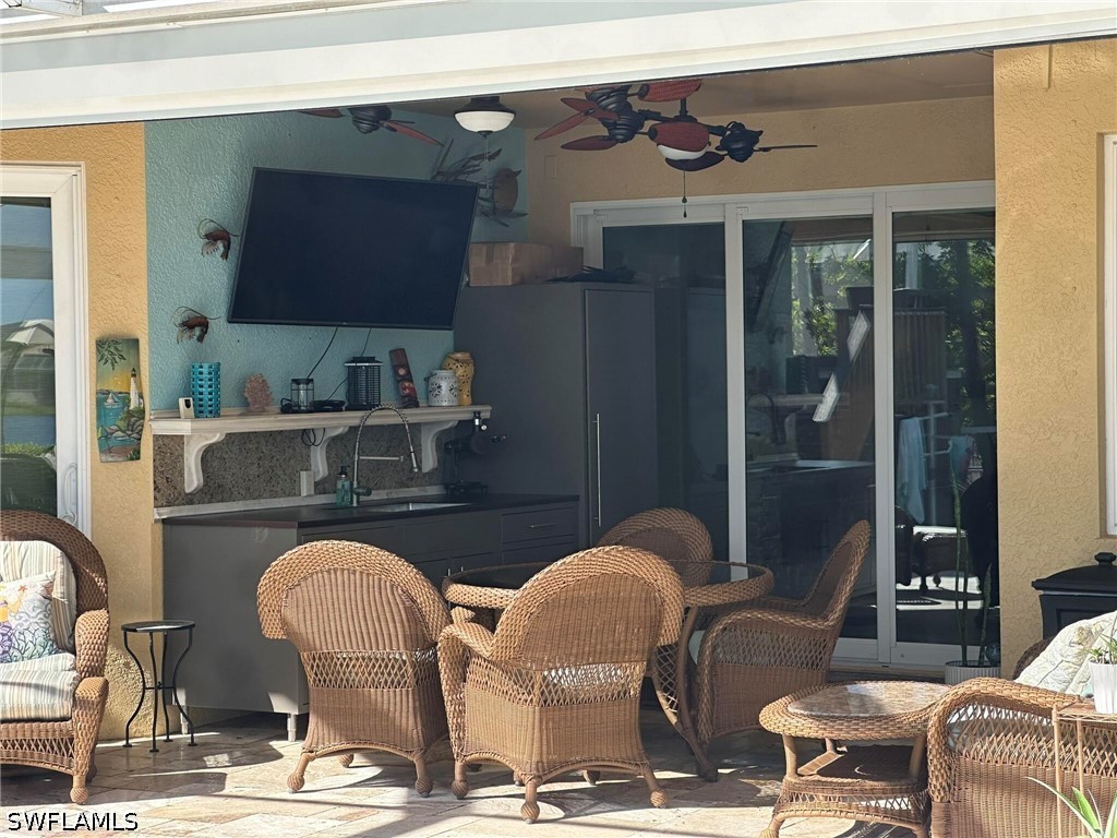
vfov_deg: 19.1
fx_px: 2485
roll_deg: +0.7
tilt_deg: -1.3
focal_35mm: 77
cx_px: 558
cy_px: 419
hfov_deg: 25.3
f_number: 2.8
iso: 32
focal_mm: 9
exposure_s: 1/109
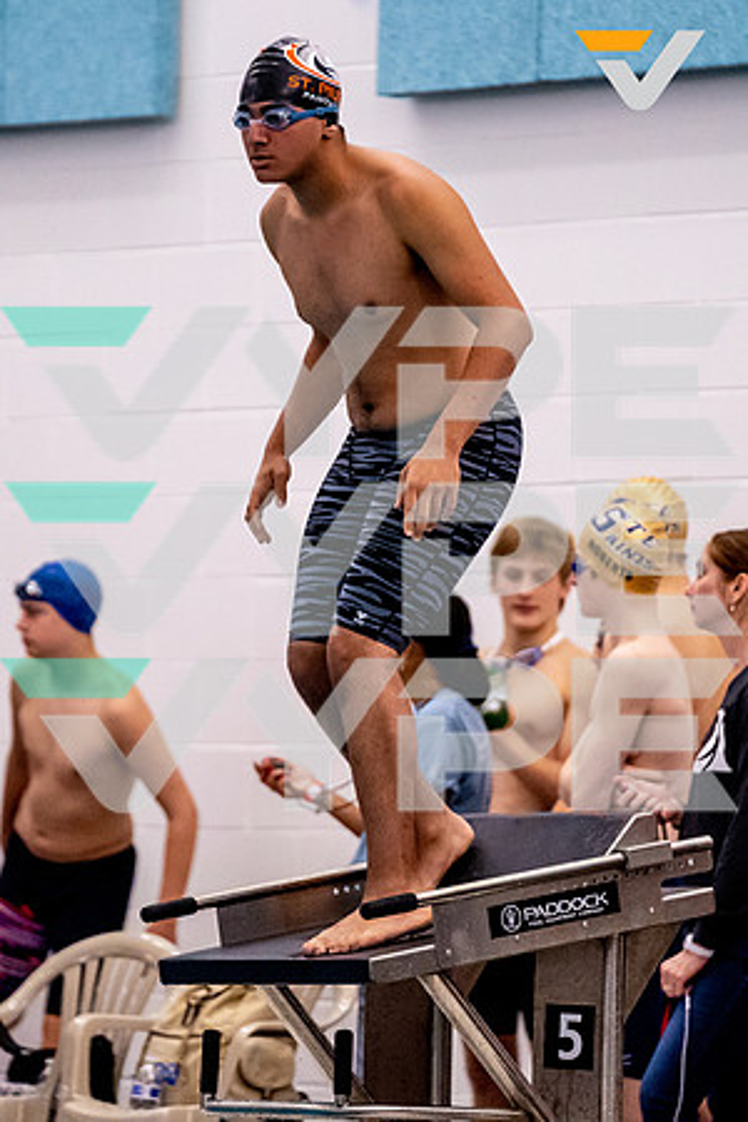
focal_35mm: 313
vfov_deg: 6.6
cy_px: 537
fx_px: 9745
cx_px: 346
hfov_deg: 4.4
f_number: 2.8
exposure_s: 1/1600
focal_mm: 200
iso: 6400
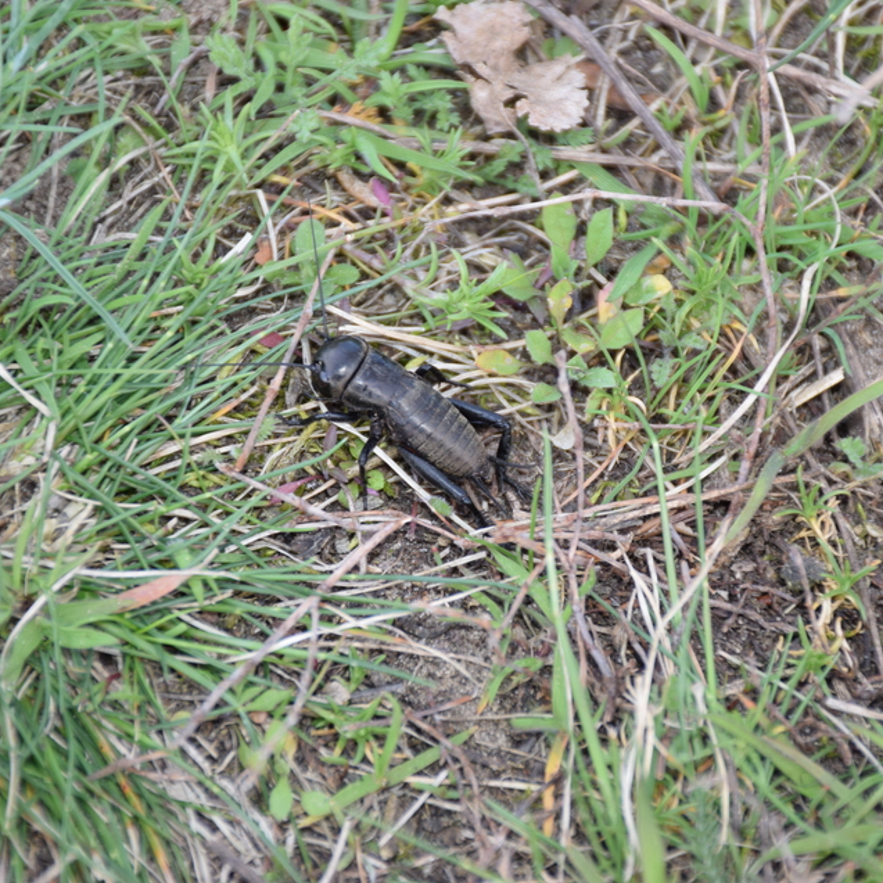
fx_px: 6205
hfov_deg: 8.1
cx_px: 481
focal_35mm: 215
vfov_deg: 8.1
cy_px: 441
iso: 320
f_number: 5.6
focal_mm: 112
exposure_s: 1/200
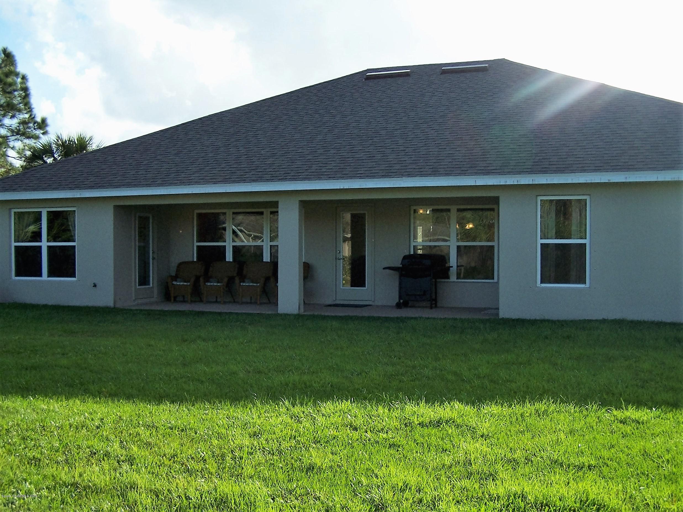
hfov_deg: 49.0
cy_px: 256
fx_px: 750
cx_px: 342
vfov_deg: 37.7
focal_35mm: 38
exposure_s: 1/750
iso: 80
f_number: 2.8
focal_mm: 6.3
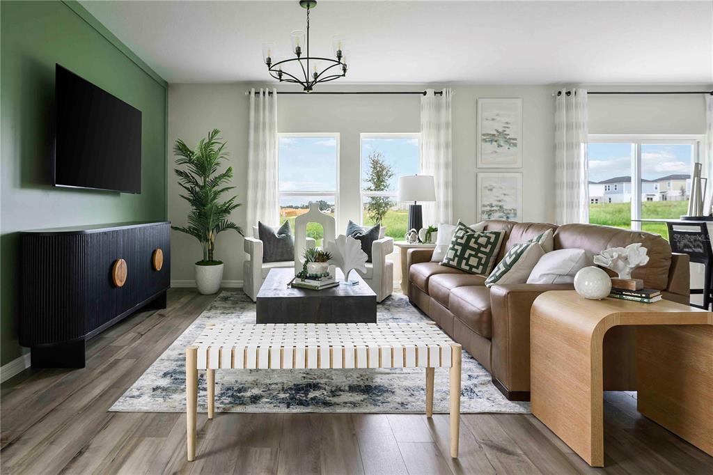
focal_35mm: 20
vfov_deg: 61.9
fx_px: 396
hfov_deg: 84.0
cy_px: 238
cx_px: 356
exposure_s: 1/6
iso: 125
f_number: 8
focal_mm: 20
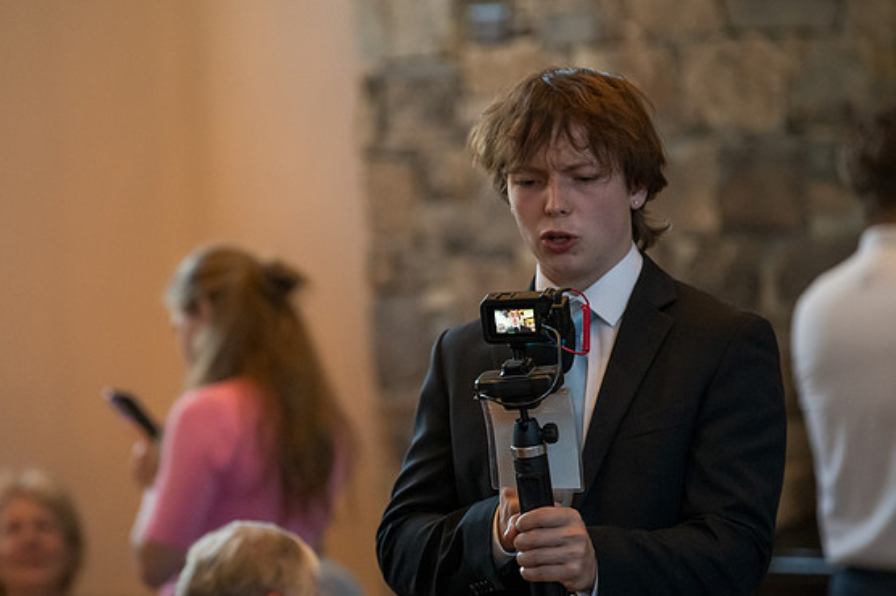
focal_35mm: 254
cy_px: 293
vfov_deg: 5.4
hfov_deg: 8.1
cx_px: 344
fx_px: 6318
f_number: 2.8
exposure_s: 1/320
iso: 4000
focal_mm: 170
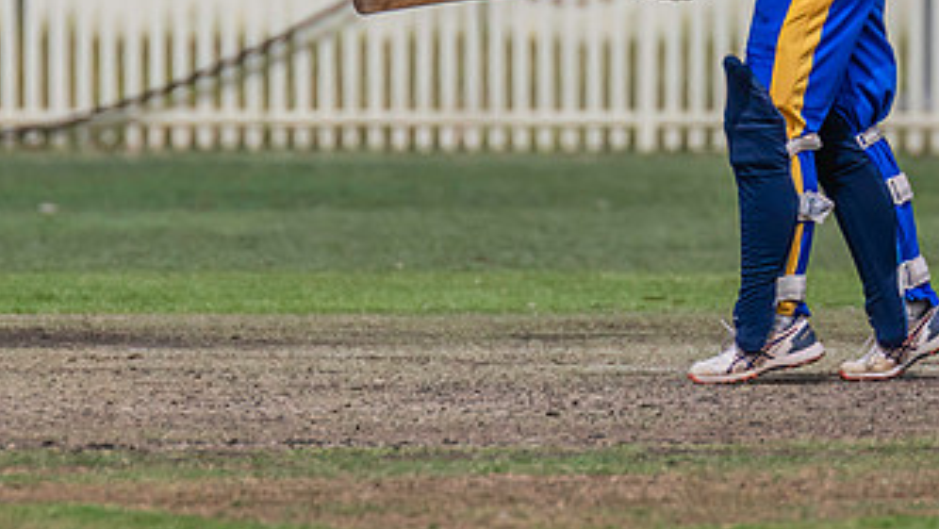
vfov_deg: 1.0
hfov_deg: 1.8
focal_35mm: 1212
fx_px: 30187
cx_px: 659
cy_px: 25
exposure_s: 1/2500
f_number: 8
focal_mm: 600
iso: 800
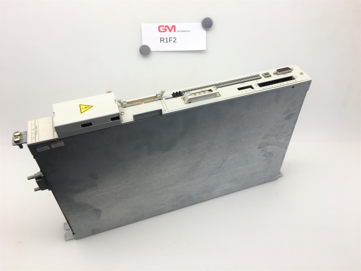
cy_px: 136
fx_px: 302
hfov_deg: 61.7
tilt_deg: -44.6
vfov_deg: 48.2
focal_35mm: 29
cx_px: 180
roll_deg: +1.5
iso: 40
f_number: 2.2
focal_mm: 4.15
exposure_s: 1/100
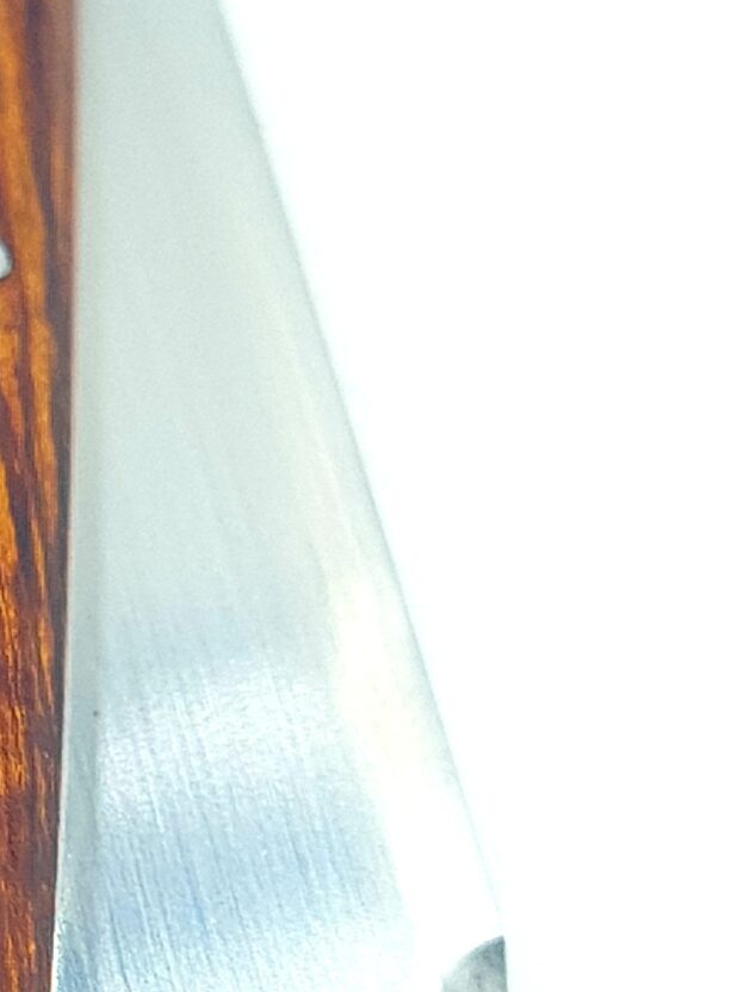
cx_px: -248
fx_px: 2293
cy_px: 546
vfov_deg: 24.4
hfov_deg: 17.2
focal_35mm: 80
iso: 50
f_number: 1.8
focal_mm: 5.4
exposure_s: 1/263
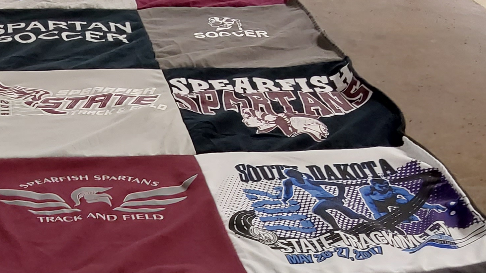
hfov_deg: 29.4
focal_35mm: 68
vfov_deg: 16.6
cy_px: 370
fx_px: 876
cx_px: 30
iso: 80
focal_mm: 2.91
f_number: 1.9
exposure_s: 1/60
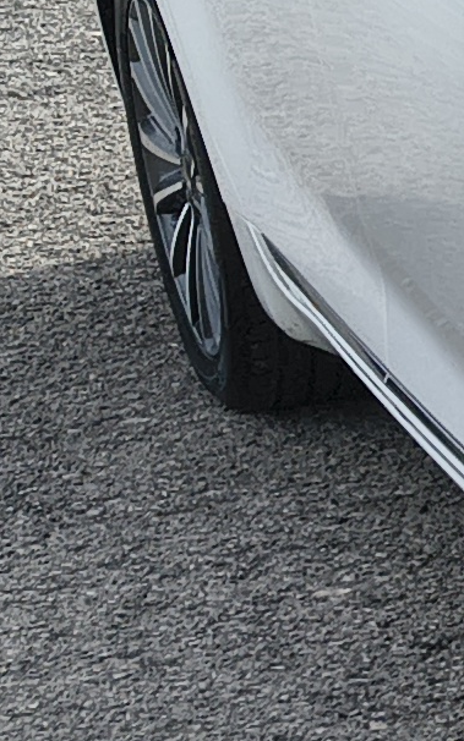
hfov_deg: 6.2
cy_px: 635
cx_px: 1876
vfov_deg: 12.1
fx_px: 3478
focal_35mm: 172
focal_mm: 5.56
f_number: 1.8
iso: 101
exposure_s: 1/2597
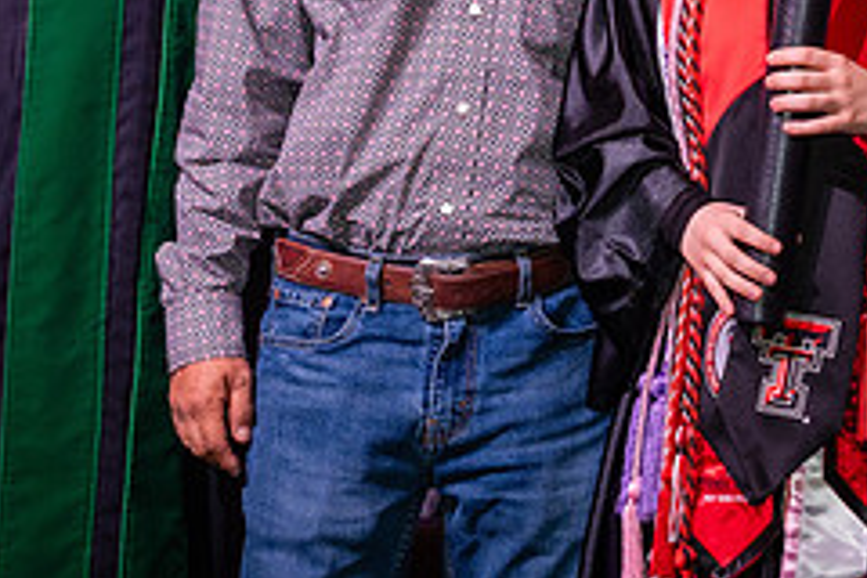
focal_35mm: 160
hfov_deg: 12.7
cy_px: -85
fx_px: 3853
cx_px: 769
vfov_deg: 8.5
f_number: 5.6
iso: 1250
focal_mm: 51
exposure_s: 1/160
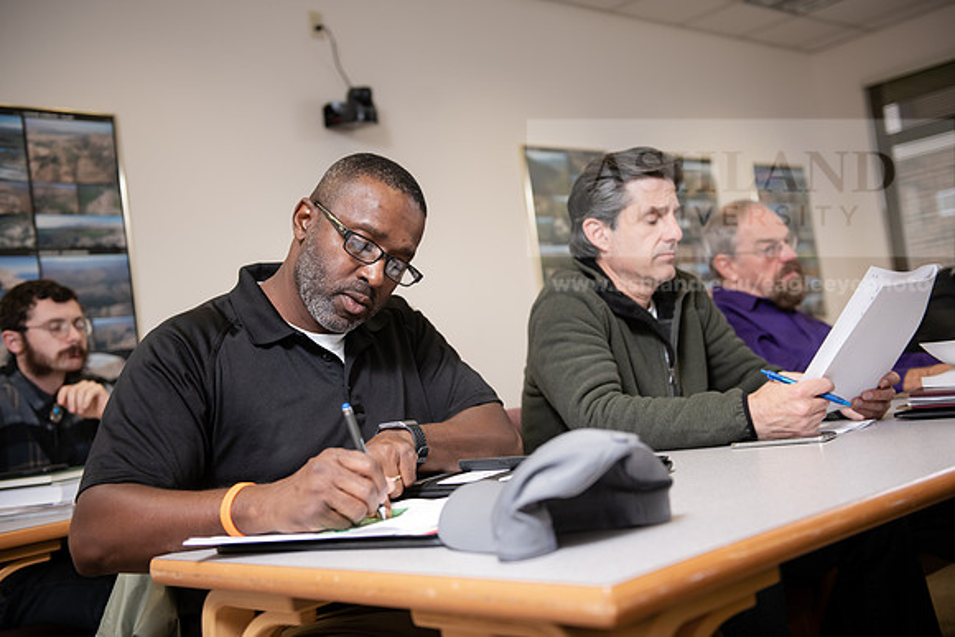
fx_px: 1114
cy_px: 318
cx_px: 478
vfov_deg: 31.9
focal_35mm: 42
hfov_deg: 46.4
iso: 640
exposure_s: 1/200
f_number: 3.2
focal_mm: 42
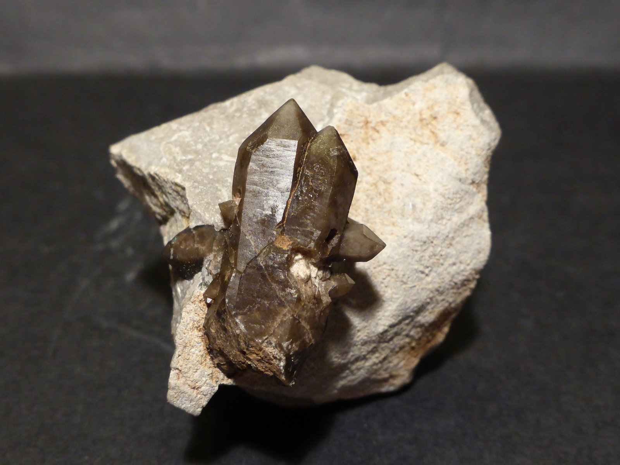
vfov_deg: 24.0
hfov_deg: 31.7
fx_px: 1093
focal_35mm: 61
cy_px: 232
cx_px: 310
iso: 400
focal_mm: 10.3
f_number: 4.7
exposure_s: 1/13
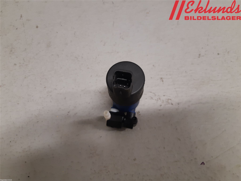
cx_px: 120
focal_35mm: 26
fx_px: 181
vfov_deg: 53.1
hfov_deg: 67.3
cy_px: 90
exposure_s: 1/50
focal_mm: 3.93
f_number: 1.7
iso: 125
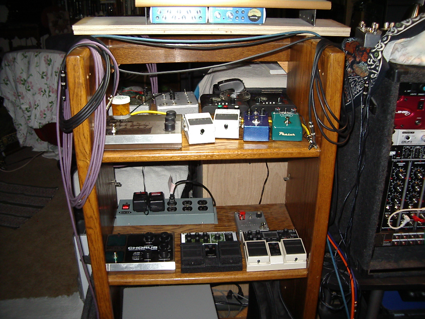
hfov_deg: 49.0
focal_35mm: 38
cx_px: 212
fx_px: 467
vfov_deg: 37.7
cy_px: 160
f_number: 2.6
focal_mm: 5.8
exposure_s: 1/60
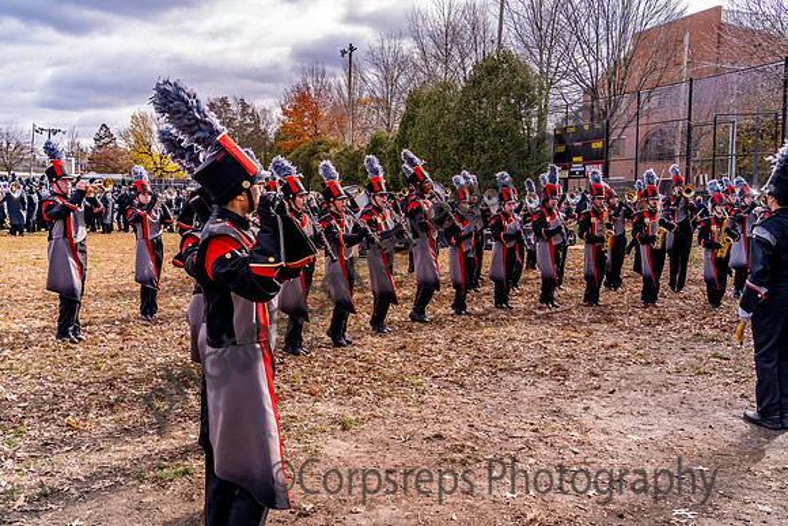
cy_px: 263
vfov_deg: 41.1
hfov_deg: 58.7
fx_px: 701
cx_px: 394
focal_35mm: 32
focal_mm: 32
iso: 800
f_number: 6.3
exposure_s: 1/1000
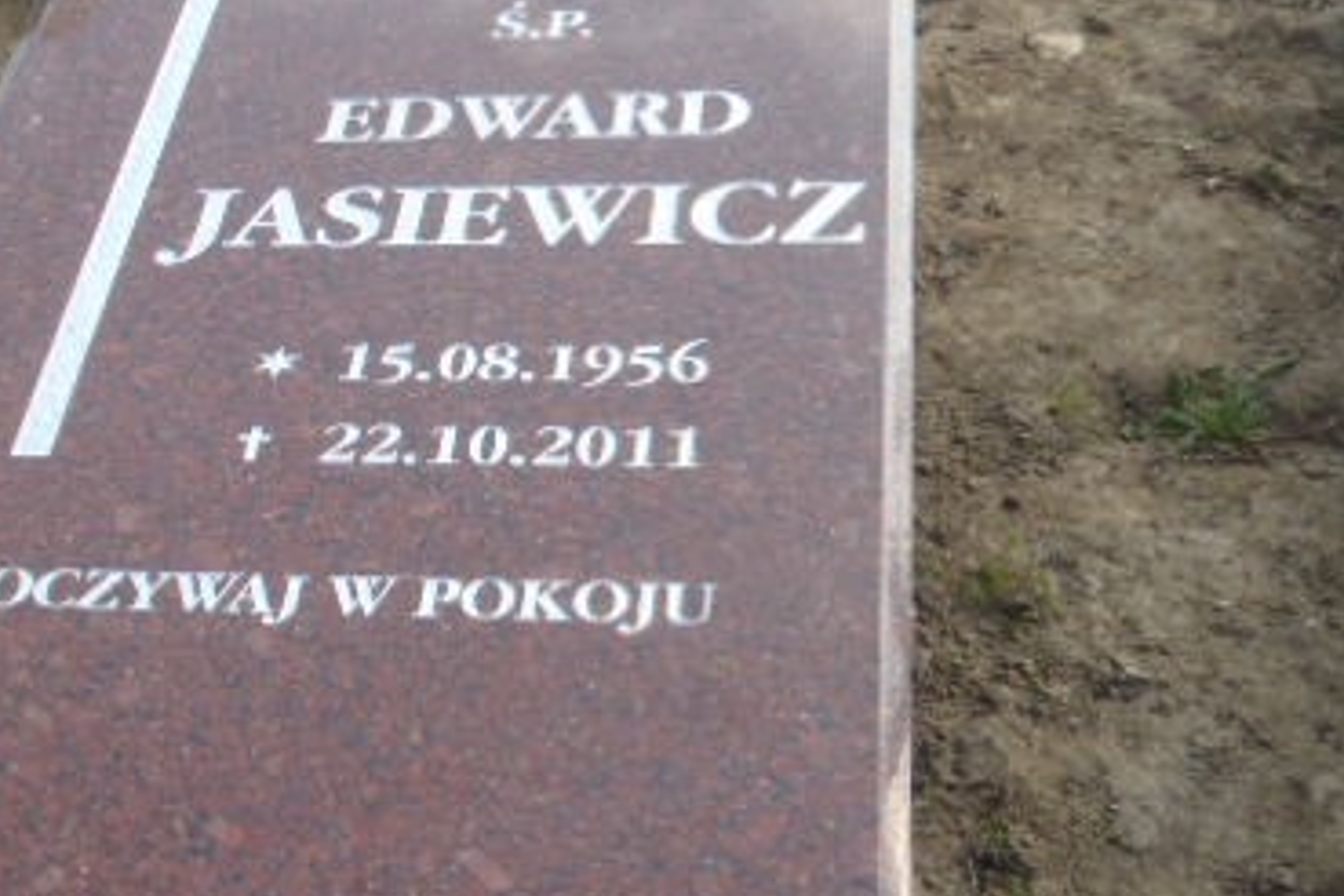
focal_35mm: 65
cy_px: 514
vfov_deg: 20.9
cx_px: 251
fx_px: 2426
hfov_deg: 30.2
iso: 64
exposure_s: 1/125
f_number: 5
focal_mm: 6.53
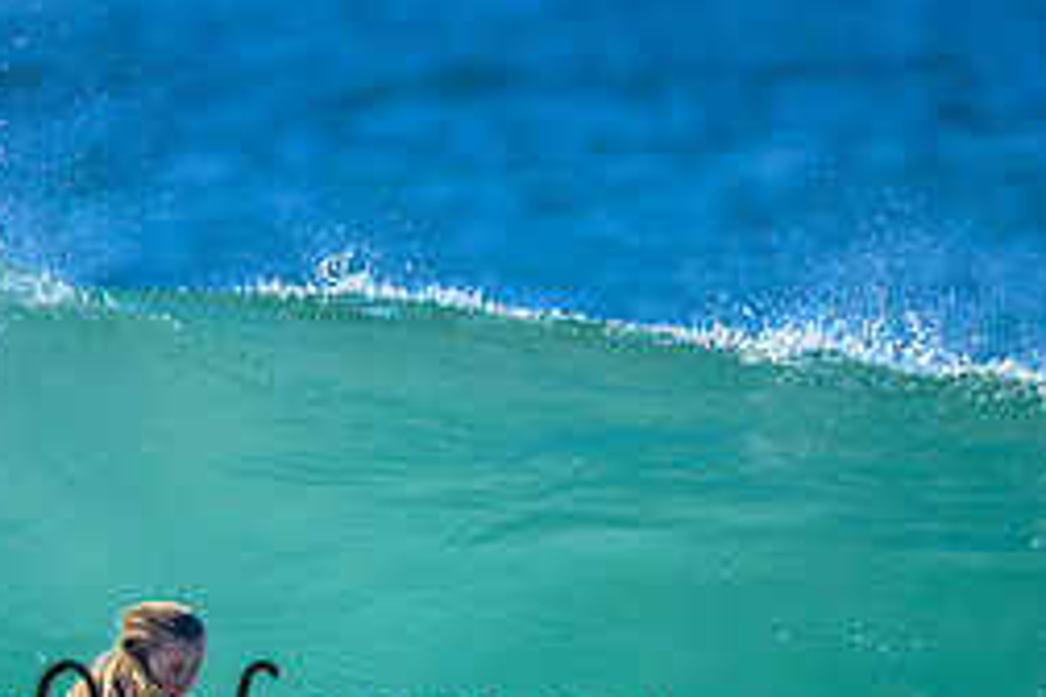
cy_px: 691
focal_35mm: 1868
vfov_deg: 0.7
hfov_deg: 1.1
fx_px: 54272
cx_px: 216
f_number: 6.3
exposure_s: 1/2000
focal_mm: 800
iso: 360
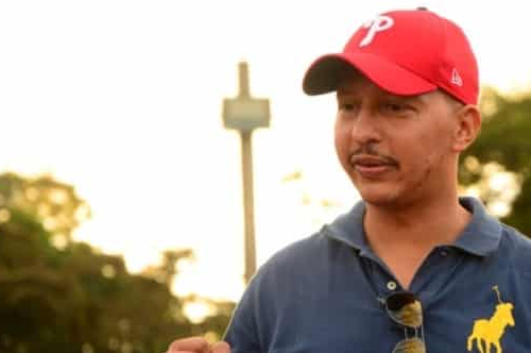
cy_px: 199
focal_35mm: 252
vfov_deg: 5.4
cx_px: 413
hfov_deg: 8.2
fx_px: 3709
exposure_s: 1/200
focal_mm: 105
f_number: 5.6
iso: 640
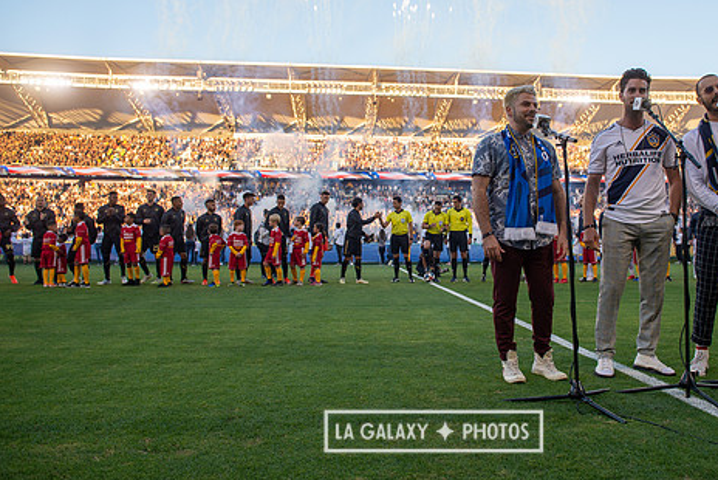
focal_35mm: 30
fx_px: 599
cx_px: 433
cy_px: 199
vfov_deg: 43.5
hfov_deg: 61.3
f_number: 4.5
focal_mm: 24
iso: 160
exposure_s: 1/500
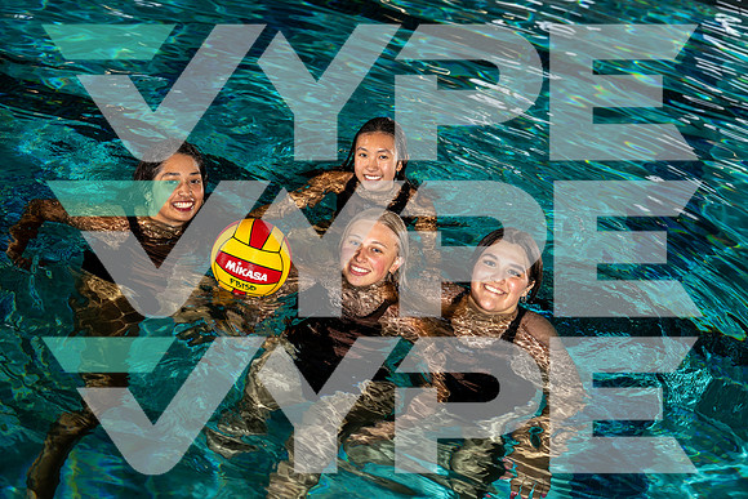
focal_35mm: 50
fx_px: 1039
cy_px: 250
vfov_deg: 27.0
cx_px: 374
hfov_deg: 39.6
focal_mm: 50
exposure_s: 1/250
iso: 100
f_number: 4
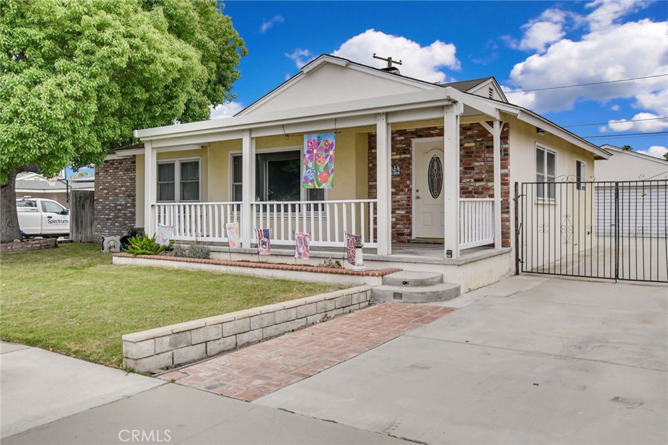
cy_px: 222
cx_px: 334
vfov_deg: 43.6
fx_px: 557
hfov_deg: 61.9
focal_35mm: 30
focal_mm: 20
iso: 1250
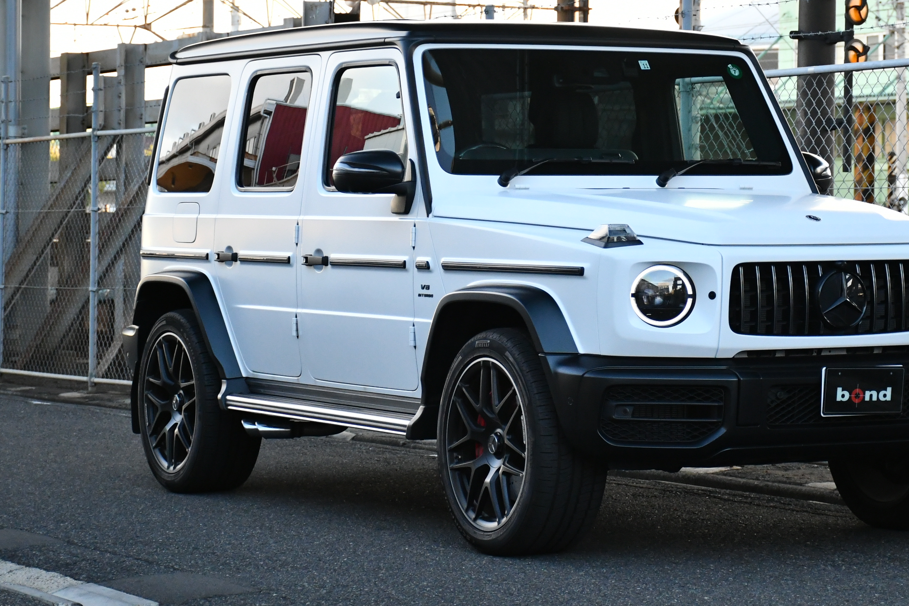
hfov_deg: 17.8
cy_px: 171
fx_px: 2904
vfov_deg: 11.9
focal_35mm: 115
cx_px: 598
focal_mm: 52
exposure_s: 1/60
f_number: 4.8
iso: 2000
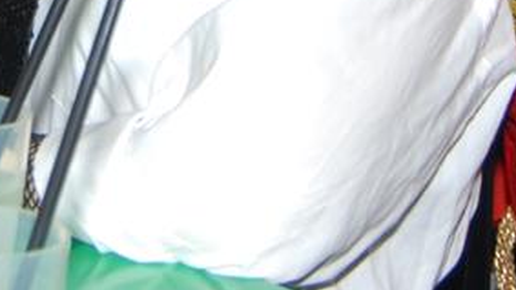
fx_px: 2532
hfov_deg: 11.6
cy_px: -261
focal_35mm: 185
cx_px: 85
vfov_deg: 6.4
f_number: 5.6
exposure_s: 1/6
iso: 200
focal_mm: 29
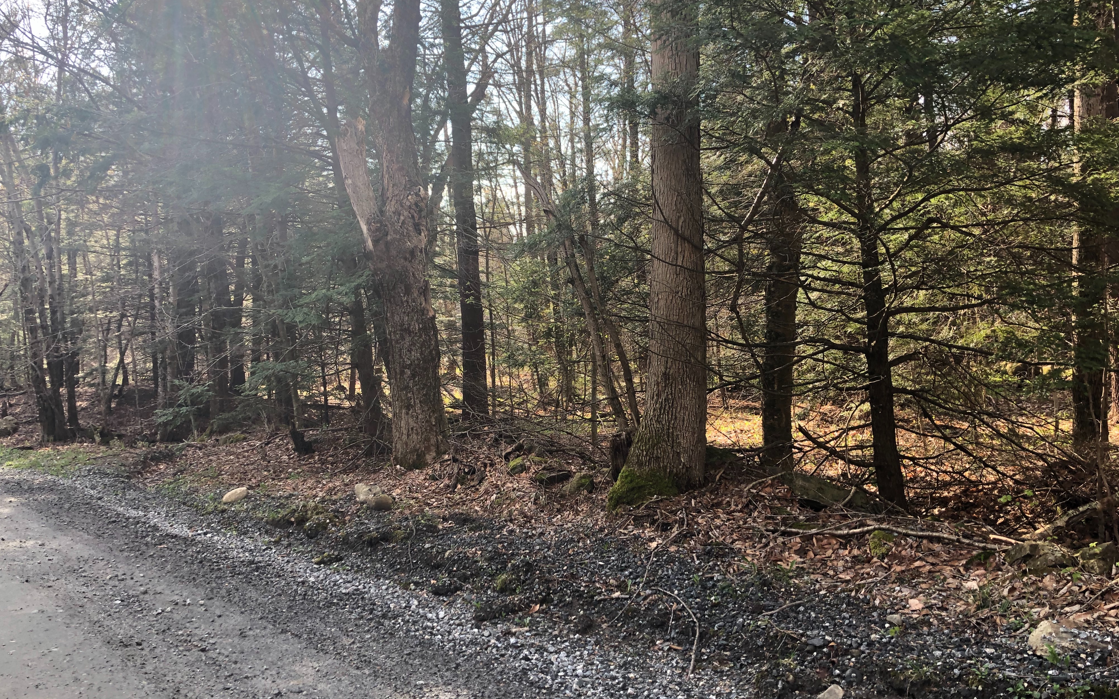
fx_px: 915
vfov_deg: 41.8
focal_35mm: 30
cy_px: 330
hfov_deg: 62.9
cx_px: 560
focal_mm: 3.99
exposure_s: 1/154
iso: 20
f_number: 1.8
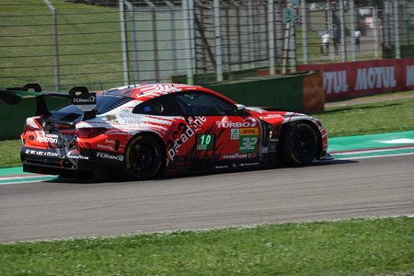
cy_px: 138
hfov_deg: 11.2
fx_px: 2116
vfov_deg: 7.5
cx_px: 207
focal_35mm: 184
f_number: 5
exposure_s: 1/800
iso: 100
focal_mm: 67.46
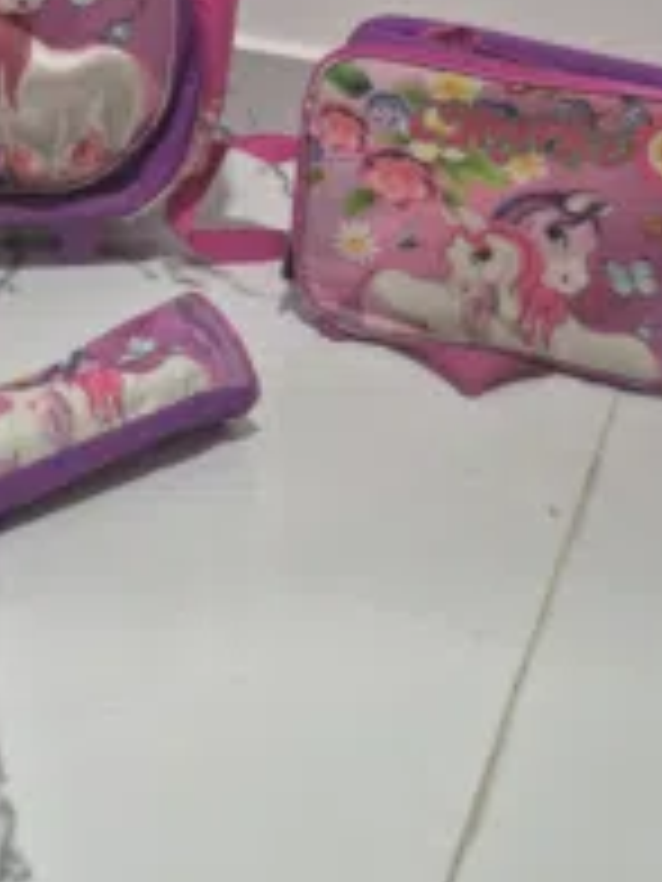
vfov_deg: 37.5
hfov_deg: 30.3
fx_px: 1198
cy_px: 72
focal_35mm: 47
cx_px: 149
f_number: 1.8
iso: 500
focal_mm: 5.4
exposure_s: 1/100
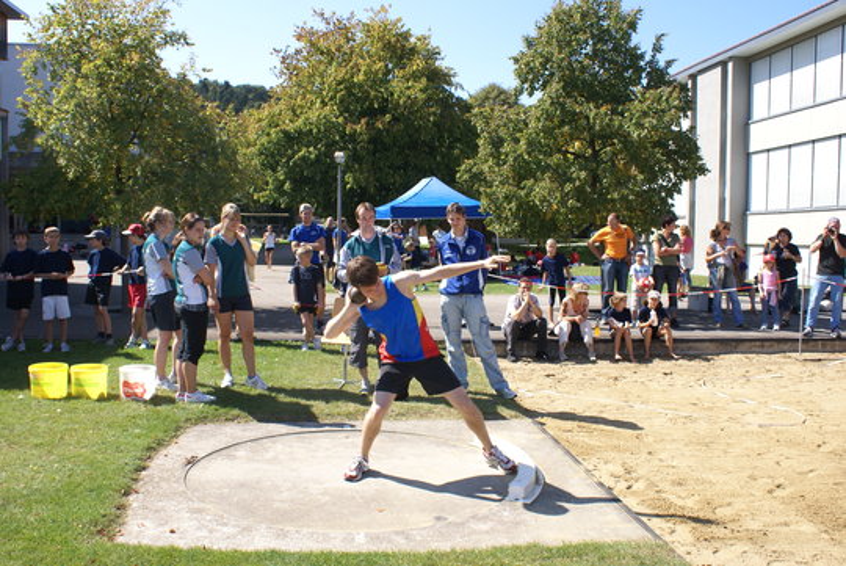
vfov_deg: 40.0
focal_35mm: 33
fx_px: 776
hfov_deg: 57.2
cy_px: 283
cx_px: 423
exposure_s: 1/200
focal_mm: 22
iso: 100
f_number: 5.6
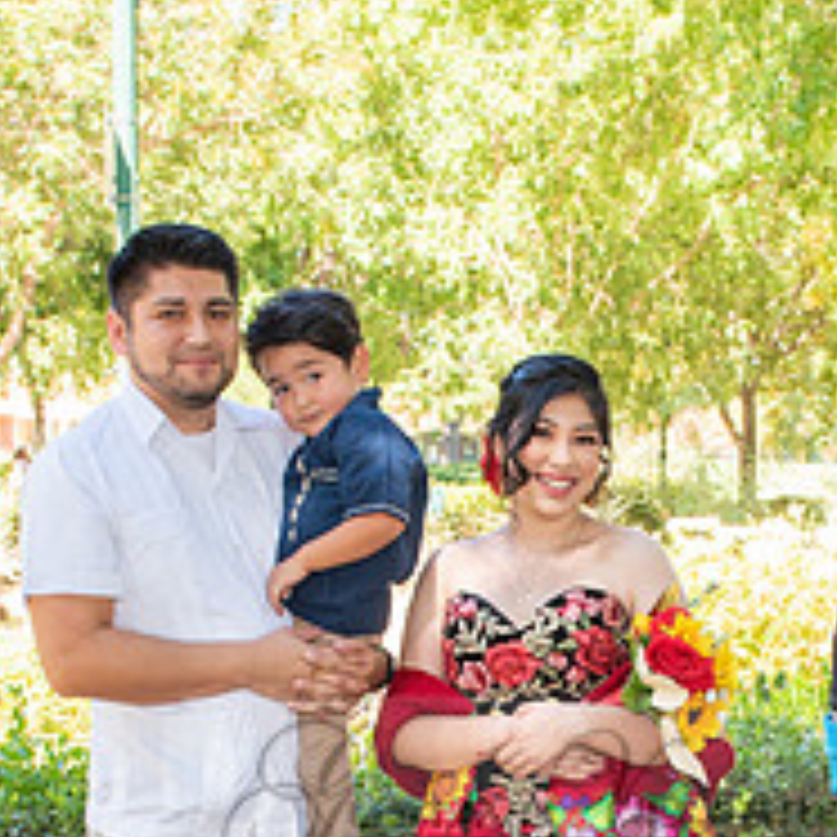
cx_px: 567
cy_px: 801
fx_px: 2024
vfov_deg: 22.6
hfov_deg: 23.2
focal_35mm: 74
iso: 500
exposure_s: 1/200
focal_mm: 24
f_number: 6.3
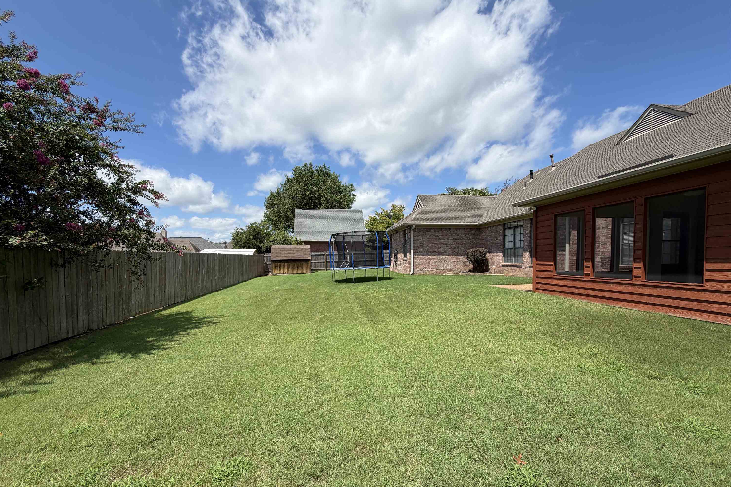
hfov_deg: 100.4
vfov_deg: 77.1
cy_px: 269
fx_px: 305
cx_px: 355
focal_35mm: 15
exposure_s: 1/942
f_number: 2.2
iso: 20
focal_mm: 2.22
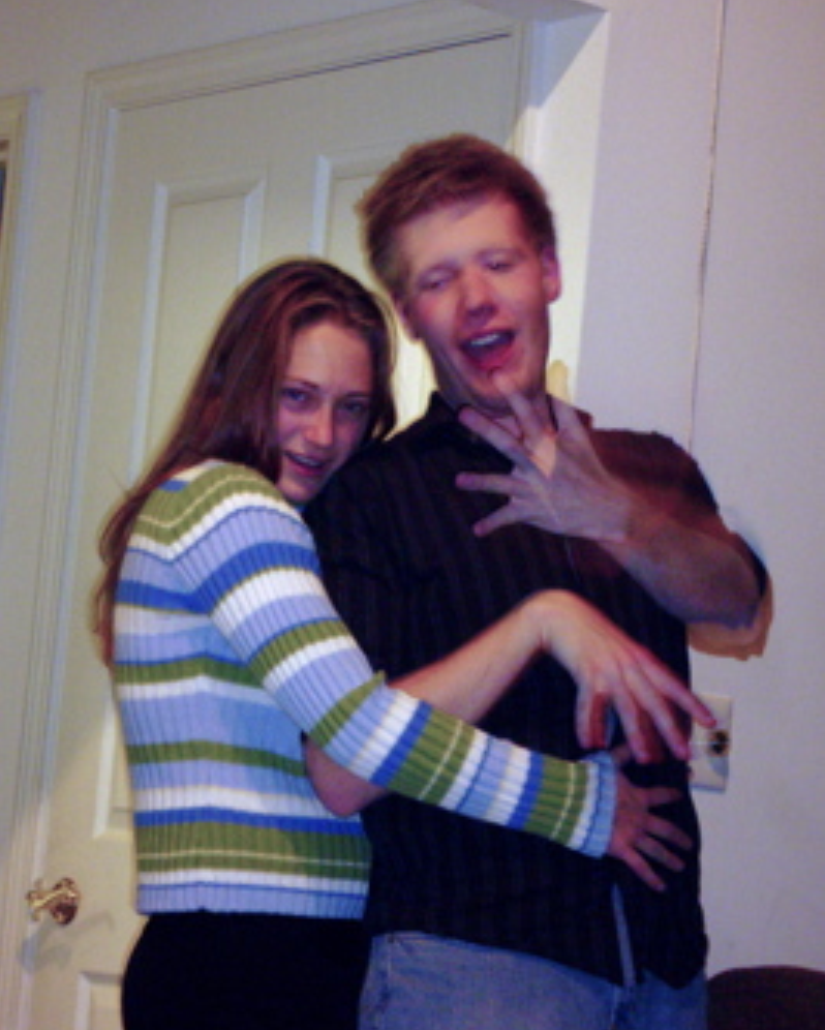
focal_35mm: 111
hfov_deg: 13.9
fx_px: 3385
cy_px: 475
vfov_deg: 17.3
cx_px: 416
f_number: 5
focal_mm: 17.4
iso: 100
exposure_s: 1/8
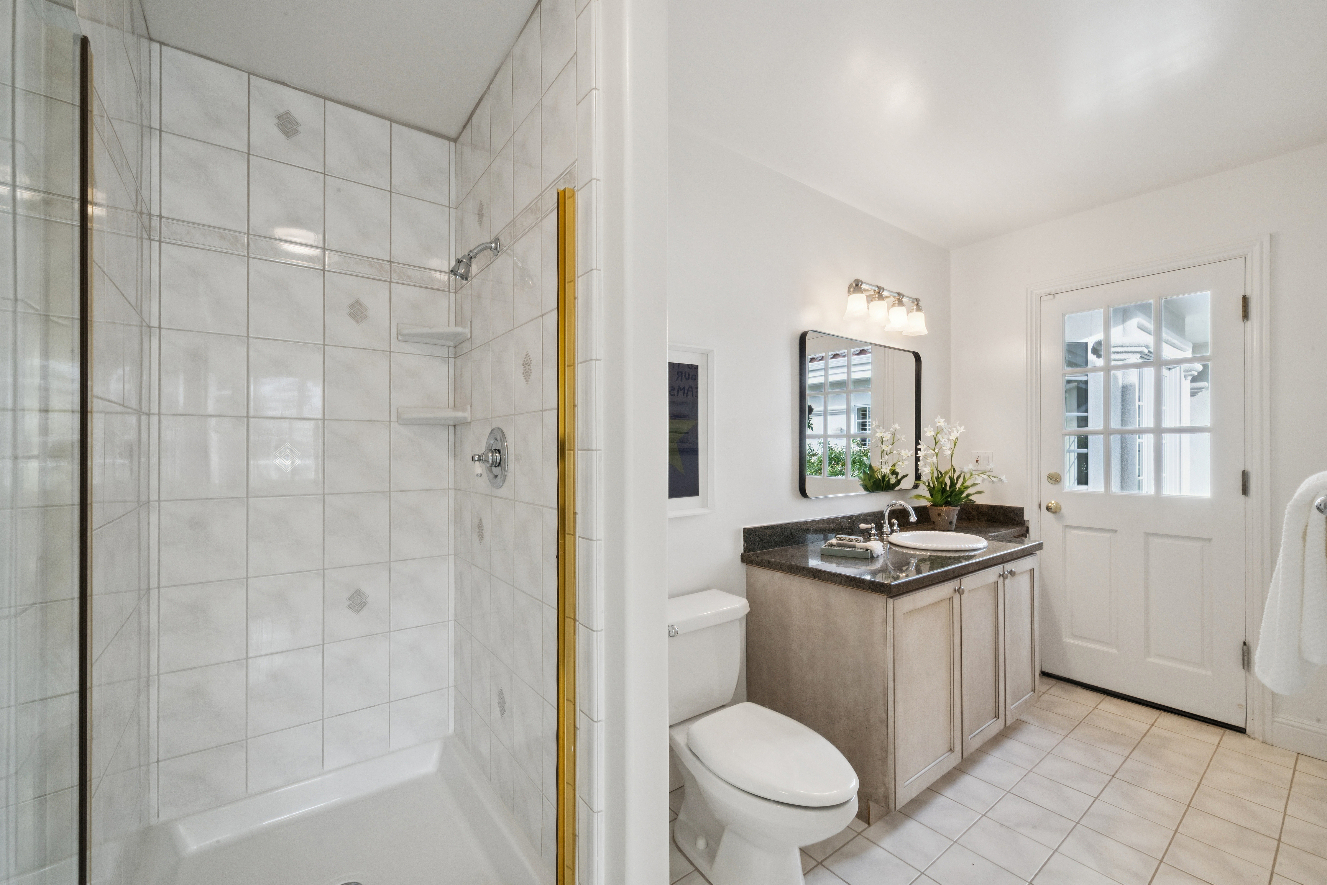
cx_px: 664
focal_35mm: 14
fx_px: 534
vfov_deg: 79.2
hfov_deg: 102.3
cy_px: 442
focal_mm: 14.5
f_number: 22
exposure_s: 1/10
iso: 400
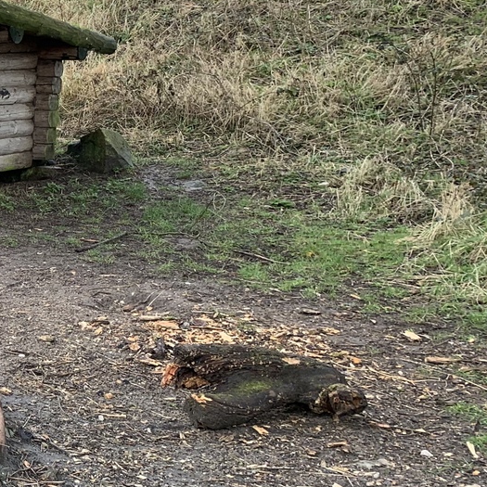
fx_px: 1114
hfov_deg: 20.9
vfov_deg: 24.7
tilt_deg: -7.9
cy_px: 236
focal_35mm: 70
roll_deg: +0.0
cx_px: -247
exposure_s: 1/216
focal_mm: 4.25
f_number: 1.8
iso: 25
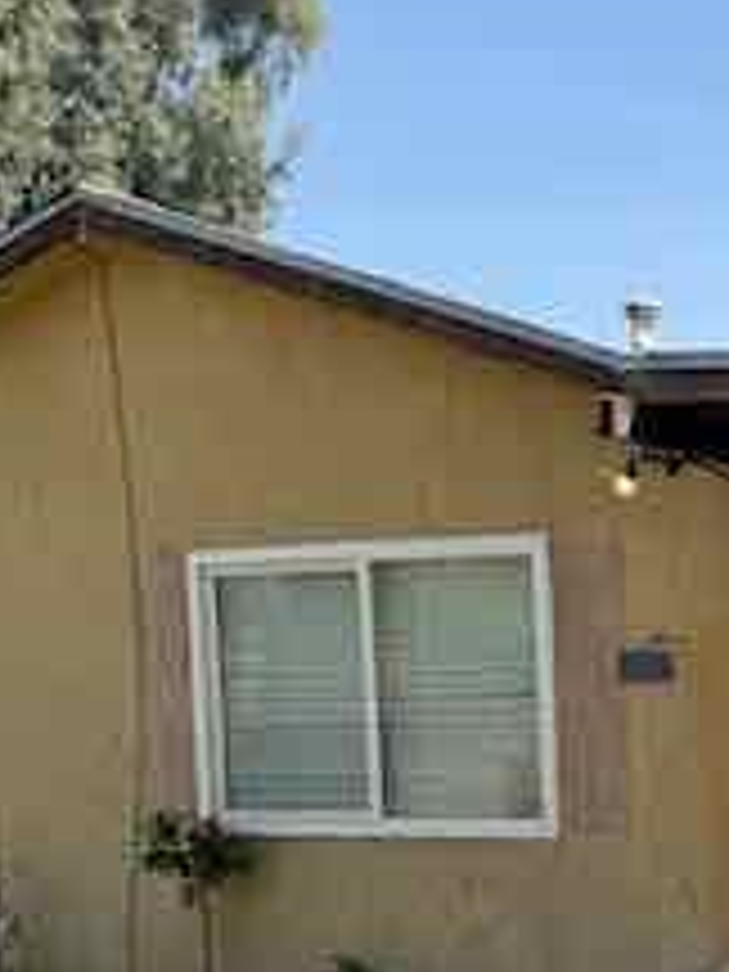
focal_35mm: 71
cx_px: 986
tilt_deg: -3.0
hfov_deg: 19.0
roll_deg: -0.1
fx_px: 1994
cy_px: 914
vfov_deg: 26.3
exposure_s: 1/2703
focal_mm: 6.76
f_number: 1.78
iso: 80
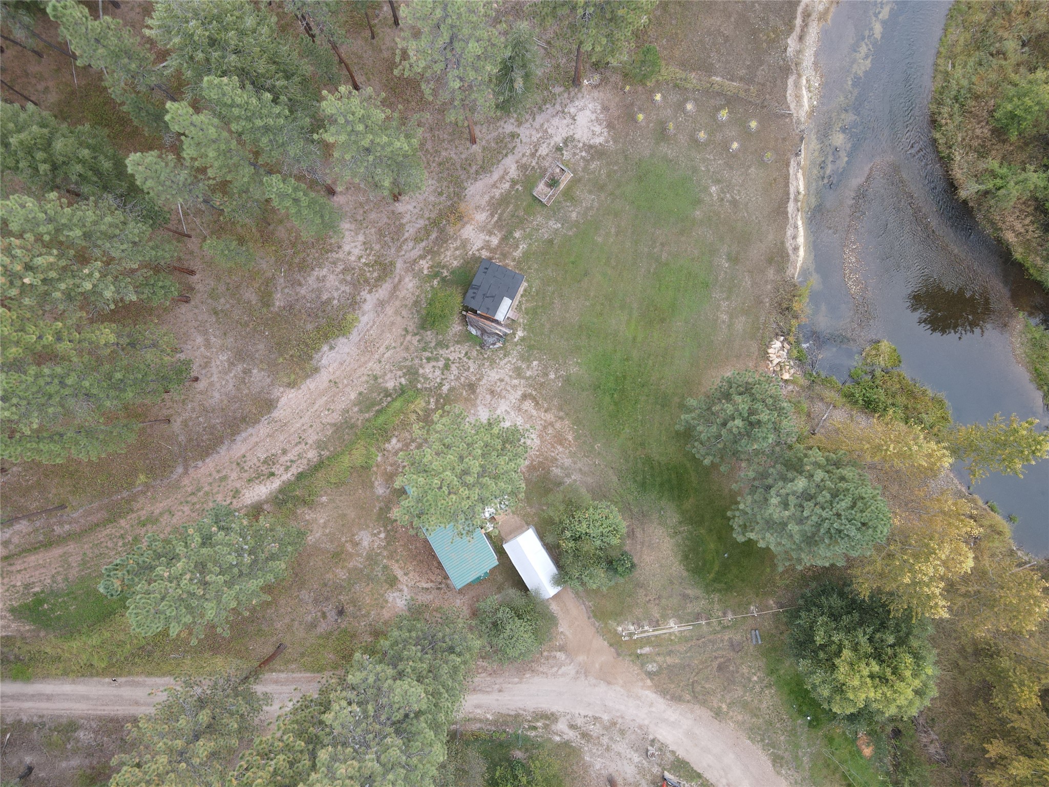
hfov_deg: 71.6
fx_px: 727
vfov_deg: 56.8
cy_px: 394
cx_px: 524
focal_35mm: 24
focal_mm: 4.5
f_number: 2.8
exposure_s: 1/20
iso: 100
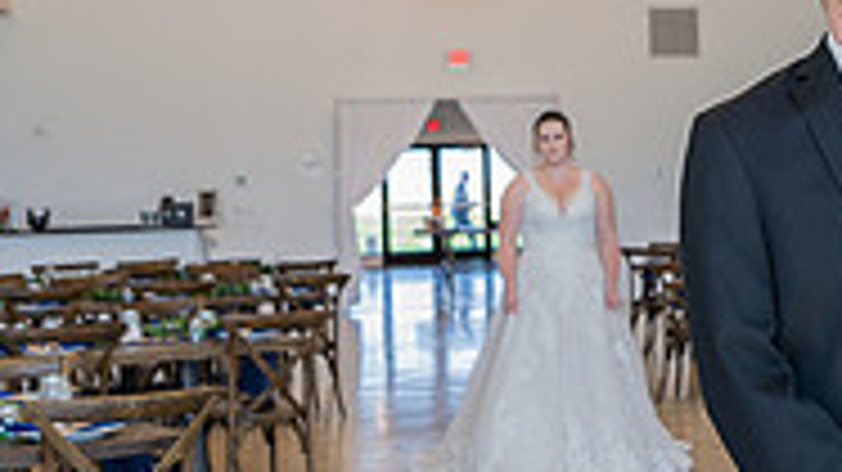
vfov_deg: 15.5
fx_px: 1741
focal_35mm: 78
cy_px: 178
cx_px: 806
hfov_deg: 26.0
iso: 320
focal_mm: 24
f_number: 3.2
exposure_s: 1/160
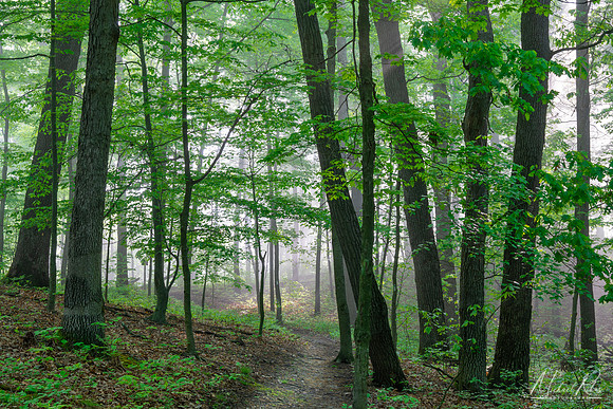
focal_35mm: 64
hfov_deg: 31.2
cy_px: 204
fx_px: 1098
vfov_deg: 21.1
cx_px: 306
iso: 100
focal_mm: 43
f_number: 11
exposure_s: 1/6
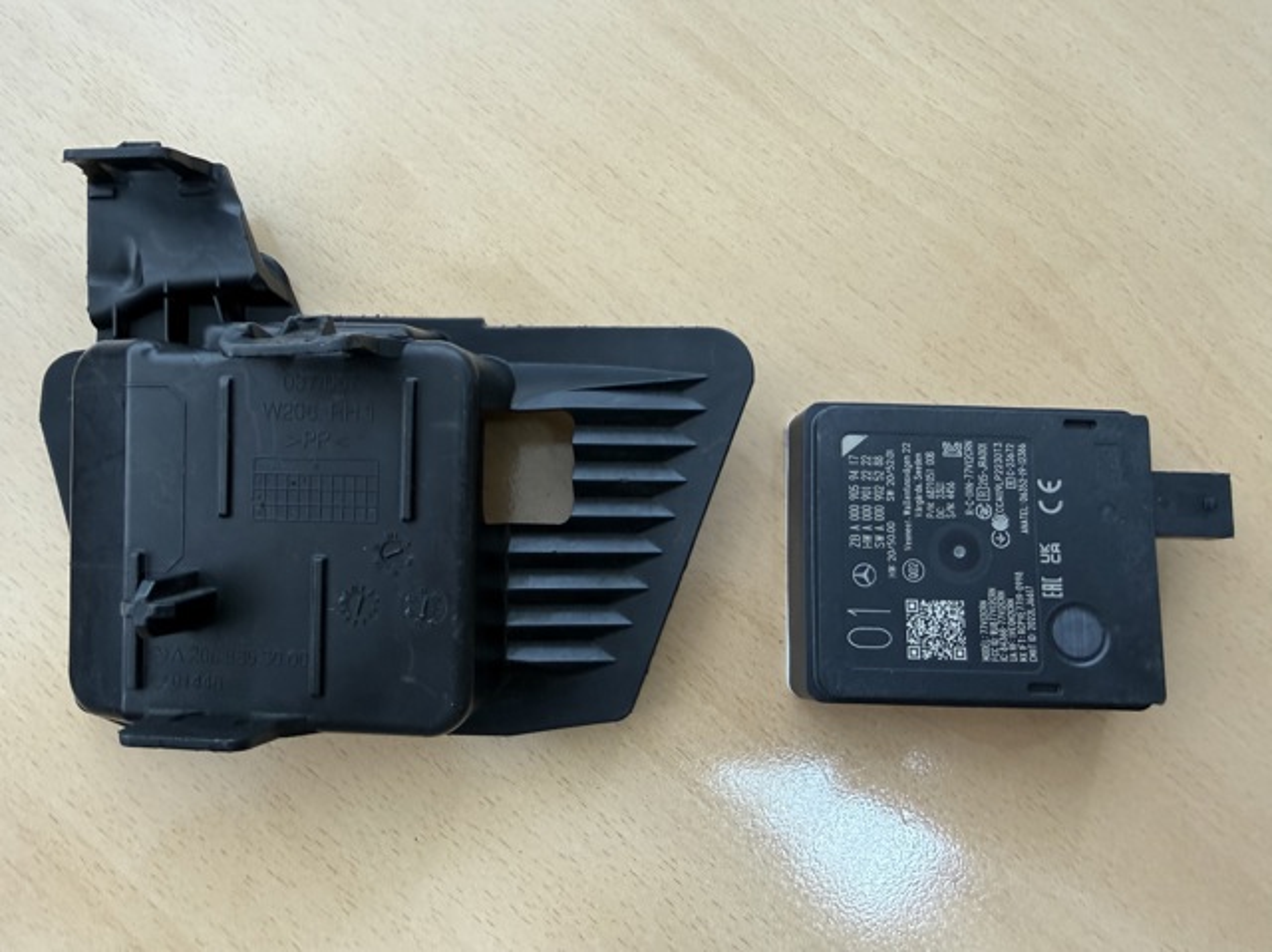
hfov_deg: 71.6
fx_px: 881
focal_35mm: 24
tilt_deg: -80.9
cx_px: 636
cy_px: 476
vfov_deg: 56.8
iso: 160
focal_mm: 2.22
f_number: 2.2
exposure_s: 1/100
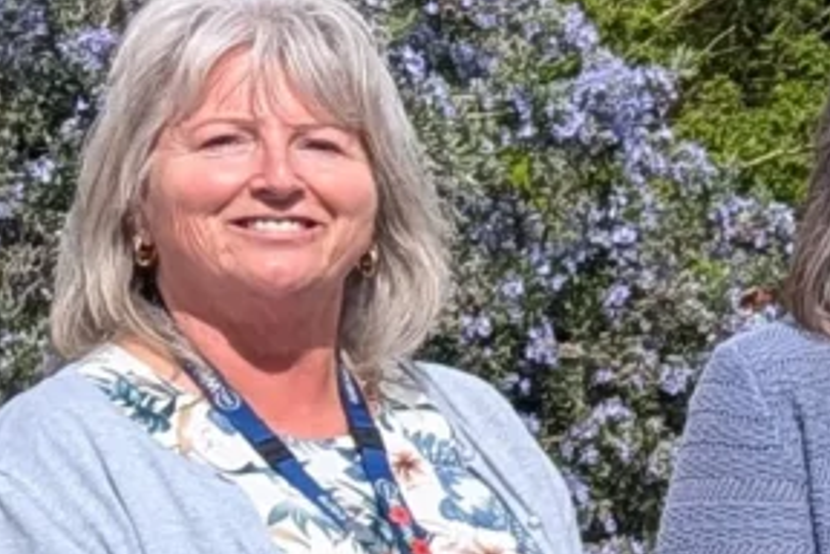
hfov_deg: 9.8
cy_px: 646
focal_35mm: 185
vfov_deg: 7.4
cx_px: 1967
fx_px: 4265
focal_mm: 4.53
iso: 30
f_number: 1.7
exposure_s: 1/1733
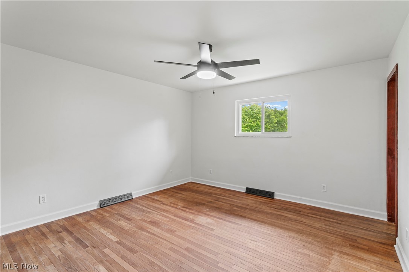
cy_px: 136
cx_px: 204
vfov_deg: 70.4
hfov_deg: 93.3
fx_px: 193
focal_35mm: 17
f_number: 10
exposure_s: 1.3
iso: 400
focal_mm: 17
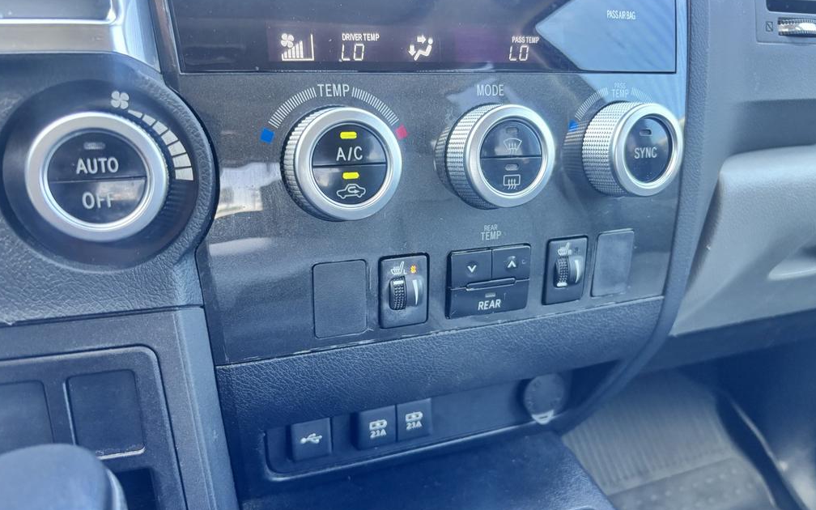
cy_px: 261
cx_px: 406
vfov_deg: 44.5
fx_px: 623
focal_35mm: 28
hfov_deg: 66.5
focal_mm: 5.96
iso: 160
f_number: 1.6
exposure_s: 1/60
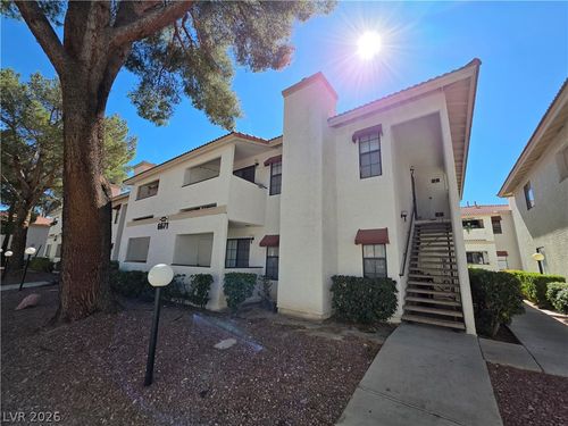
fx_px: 213
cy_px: 213
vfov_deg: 89.9
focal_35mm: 13
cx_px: 284
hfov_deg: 106.2
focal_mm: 2.2
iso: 40
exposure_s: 1/1681
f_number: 1.9
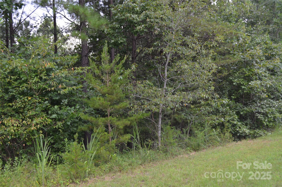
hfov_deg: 46.5
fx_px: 328
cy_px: 94
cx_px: 141
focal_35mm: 42
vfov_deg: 31.7
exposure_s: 1/125
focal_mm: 28
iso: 360
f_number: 5.6
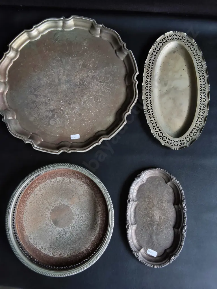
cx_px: 108
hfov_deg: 51.4
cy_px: 144
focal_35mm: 27
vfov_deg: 65.3
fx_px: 226
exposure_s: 1/120
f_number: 2
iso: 160
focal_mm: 2.87
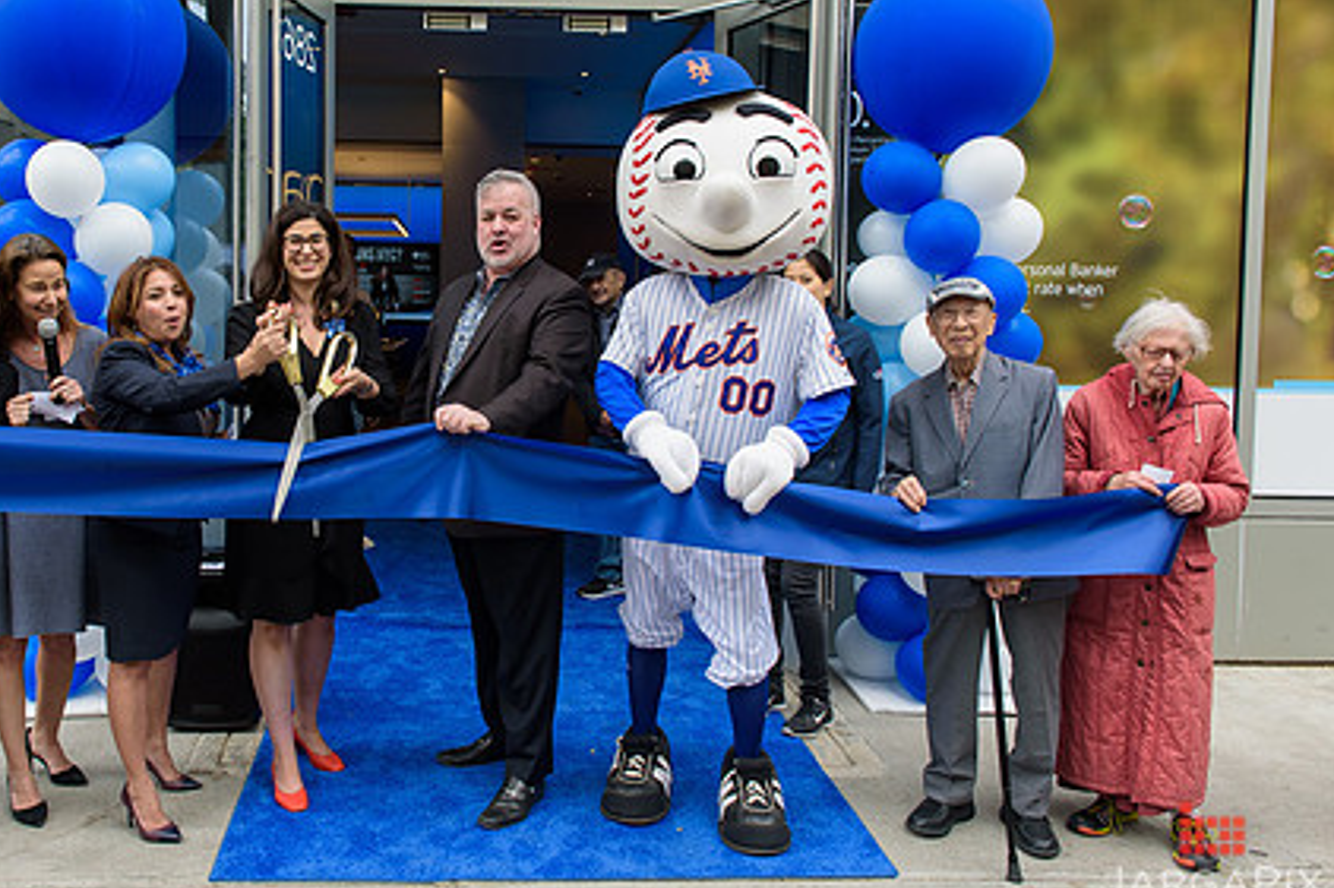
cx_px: 487
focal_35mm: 33
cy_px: 356
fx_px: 1222
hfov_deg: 56.4
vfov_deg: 39.8
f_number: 5
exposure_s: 1/250
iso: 200
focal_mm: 24
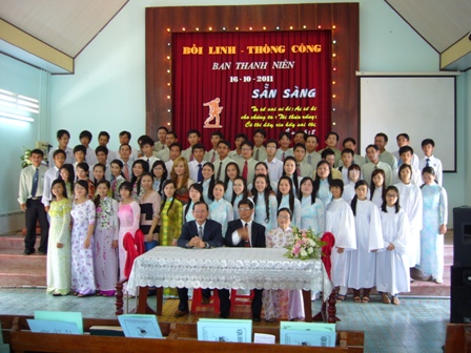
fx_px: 476
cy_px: 176
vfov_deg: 40.7
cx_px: 236
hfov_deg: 52.6
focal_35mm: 35
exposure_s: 1/13
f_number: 2.8
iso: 100
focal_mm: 5.8
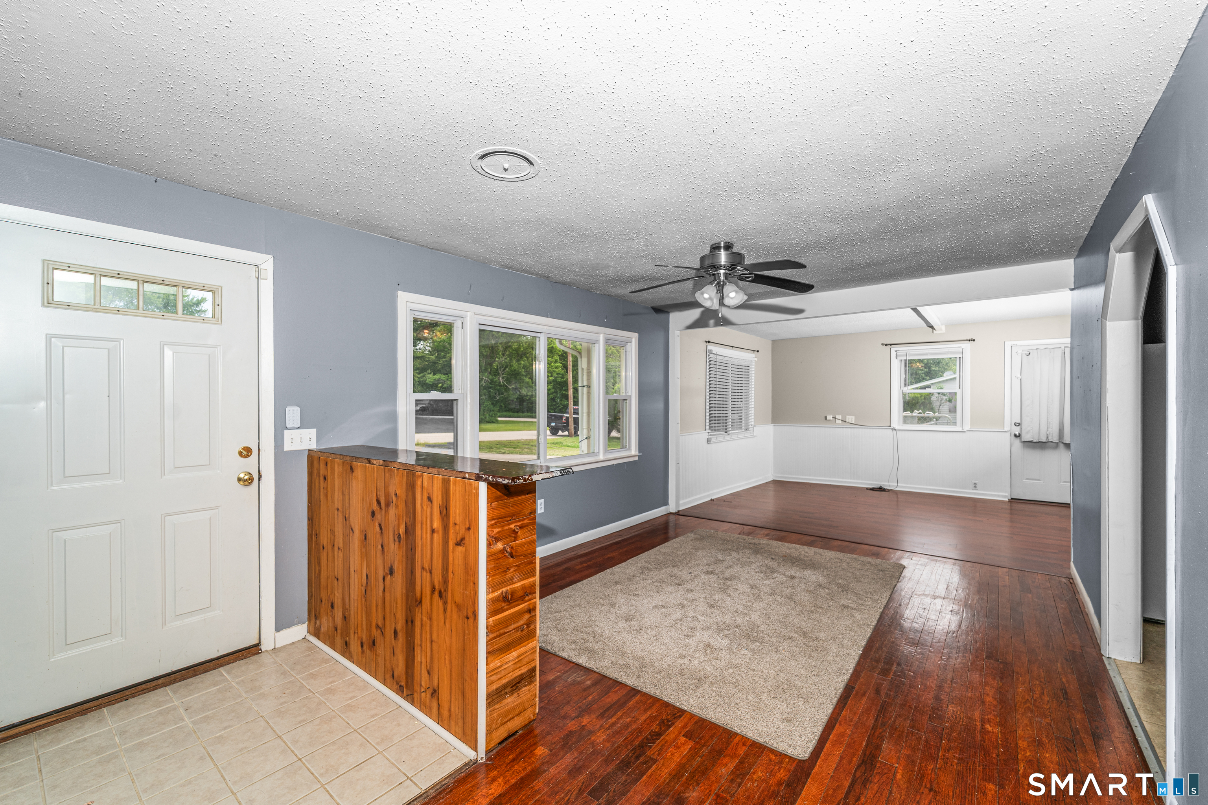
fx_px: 470
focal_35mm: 14
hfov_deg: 104.3
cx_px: 604
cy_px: 402
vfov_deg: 81.2
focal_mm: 14
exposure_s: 1/250
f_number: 6.3
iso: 100
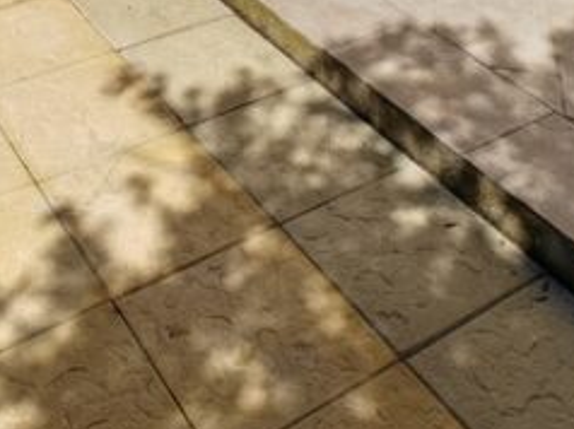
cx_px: 224
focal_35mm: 56
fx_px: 928
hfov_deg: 34.2
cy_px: -96
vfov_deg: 23.6
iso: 50
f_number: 2
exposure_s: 1/1100
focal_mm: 1.82
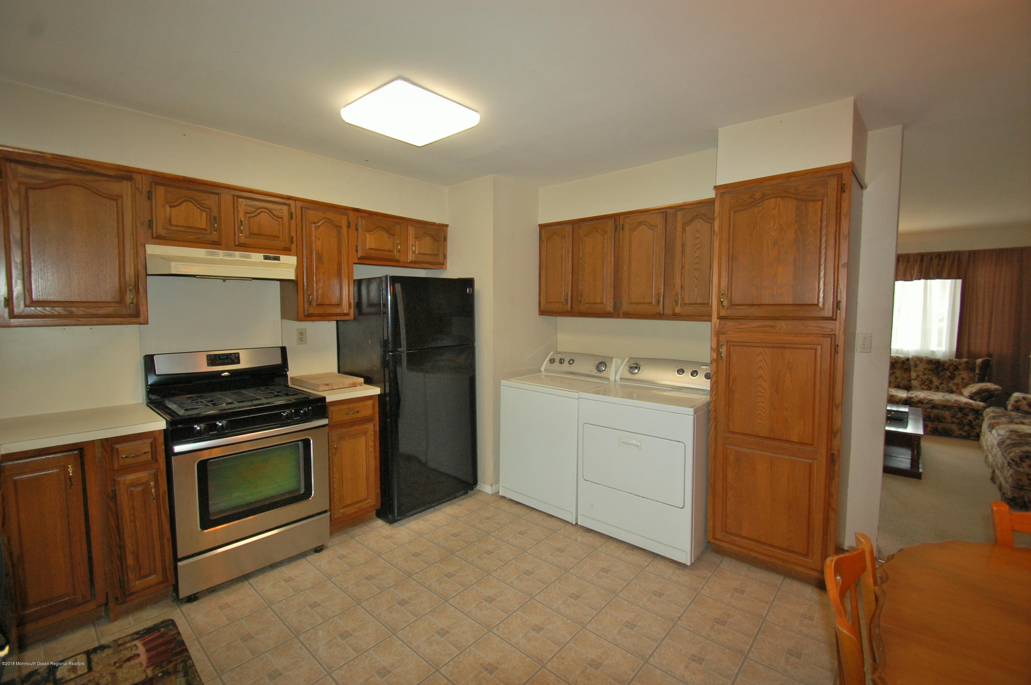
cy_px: 342
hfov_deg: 100.4
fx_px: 429
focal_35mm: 15
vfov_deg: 77.2
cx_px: 516
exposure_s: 1/60
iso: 400
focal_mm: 10
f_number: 4
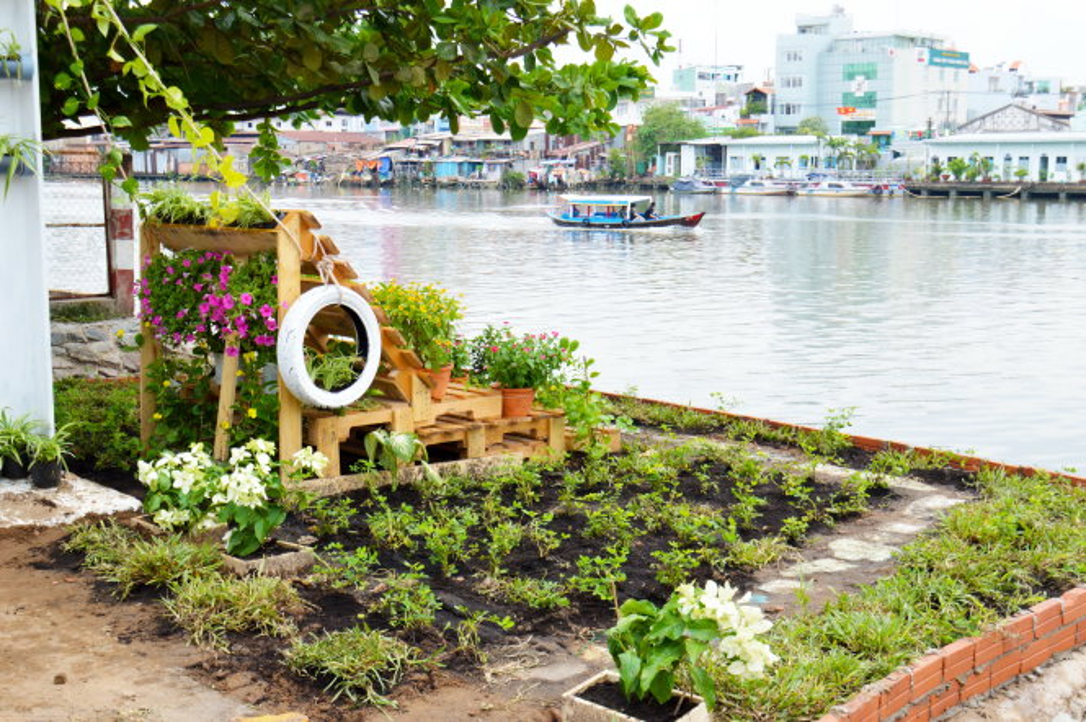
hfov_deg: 42.4
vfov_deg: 28.9
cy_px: 361
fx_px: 1401
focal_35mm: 46
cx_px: 543
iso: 250
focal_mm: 31
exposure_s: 1/125
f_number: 5.6
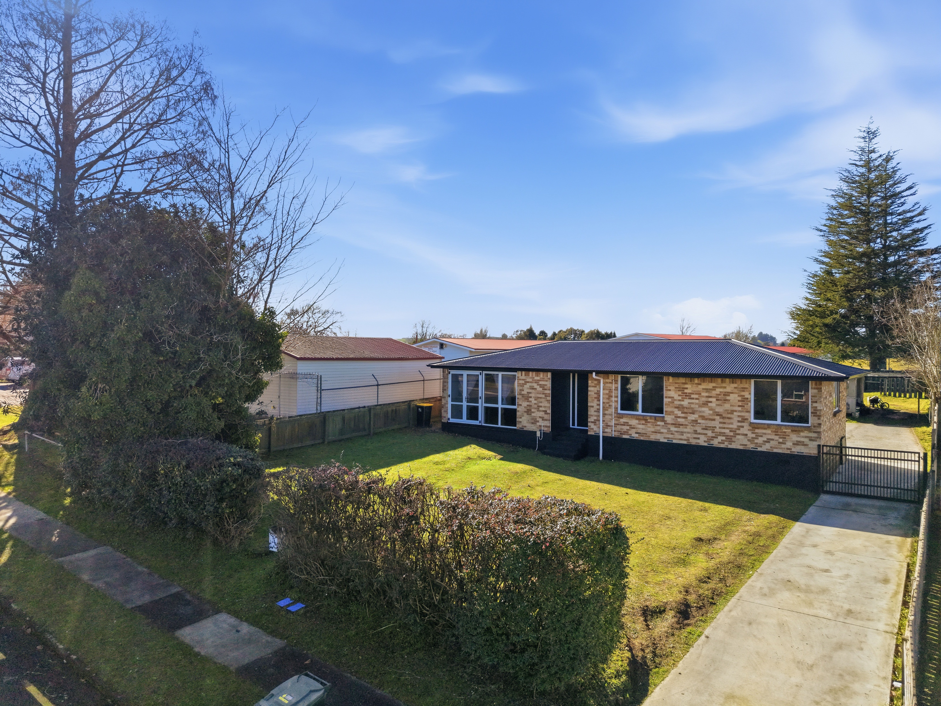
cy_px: 353
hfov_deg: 71.6
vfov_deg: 56.8
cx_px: 470
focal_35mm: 24
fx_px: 652
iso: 200
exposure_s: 1/4000
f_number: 1.8
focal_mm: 8.7
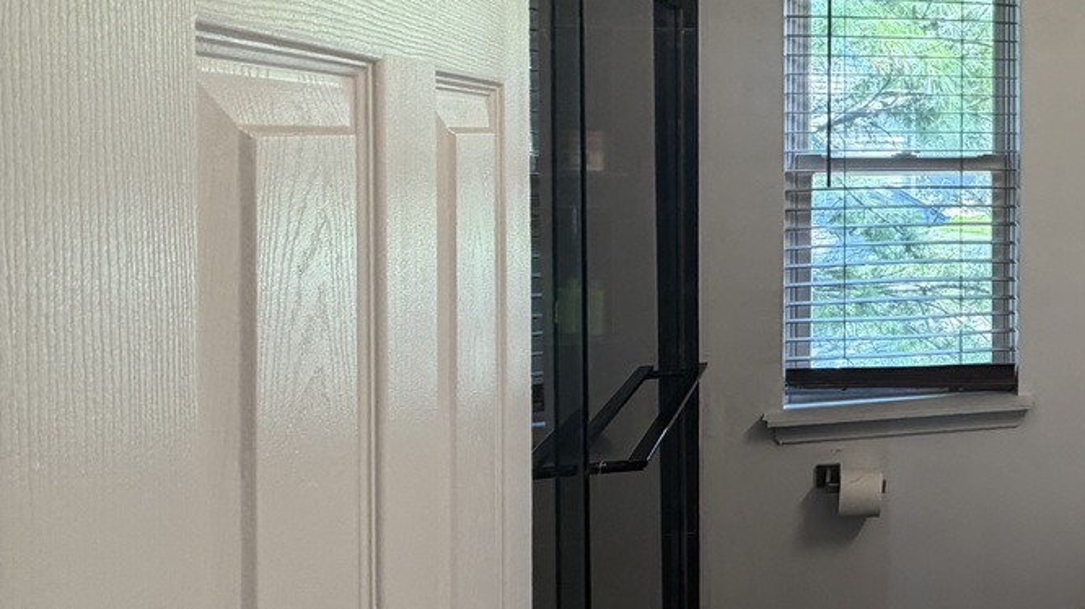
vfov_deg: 34.8
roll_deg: +0.5
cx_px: 1092
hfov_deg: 48.6
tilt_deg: -2.0
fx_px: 949
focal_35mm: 33
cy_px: 145
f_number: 2.2
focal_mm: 2.22
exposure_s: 1/120
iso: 200
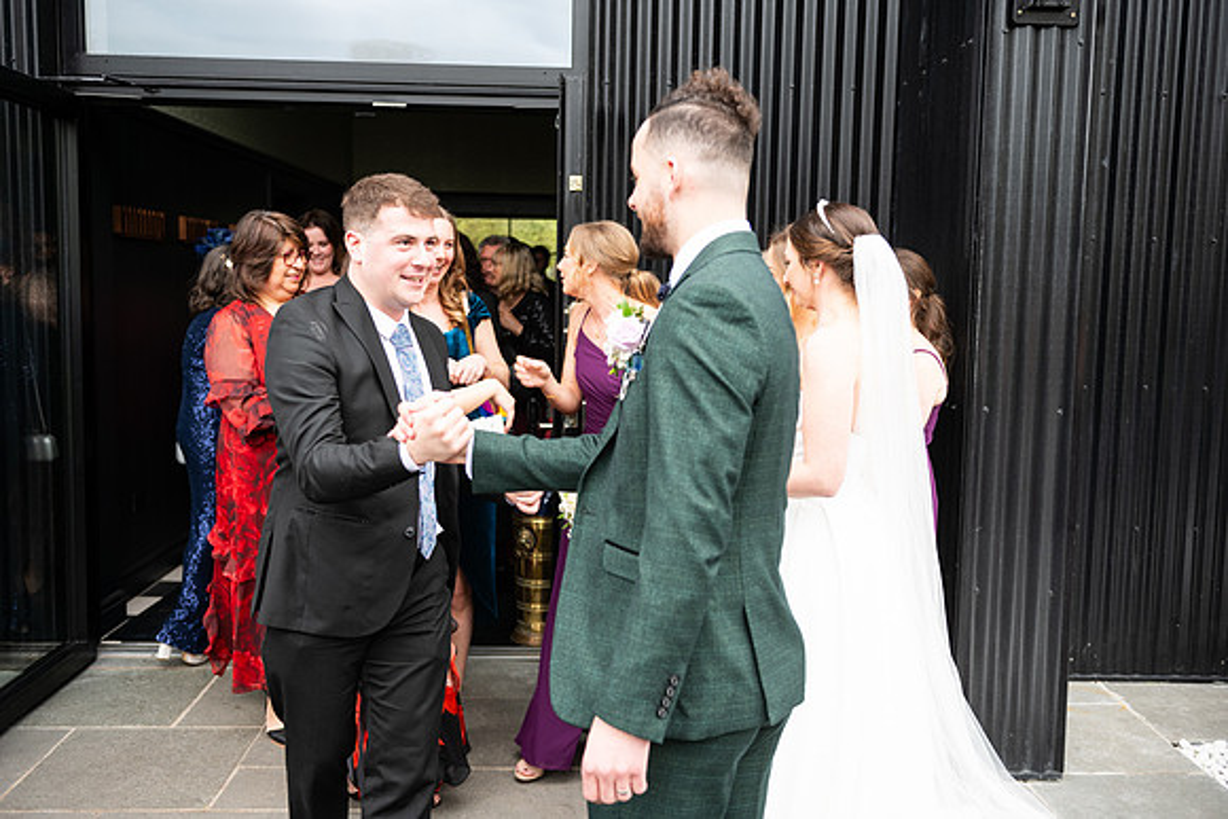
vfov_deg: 37.9
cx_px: 614
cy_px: 410
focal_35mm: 35
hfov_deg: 54.4
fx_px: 1194
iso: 160
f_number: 3.5
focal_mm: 35
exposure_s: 1/200
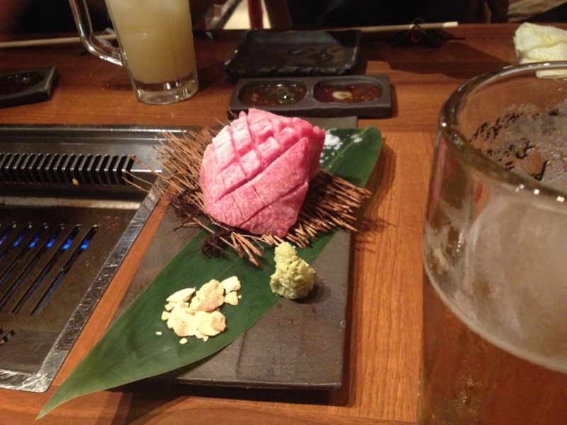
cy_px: 212
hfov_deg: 52.6
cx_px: 284
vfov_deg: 40.7
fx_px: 573
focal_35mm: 35
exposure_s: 1/15
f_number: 2.4
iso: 640
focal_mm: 4.28
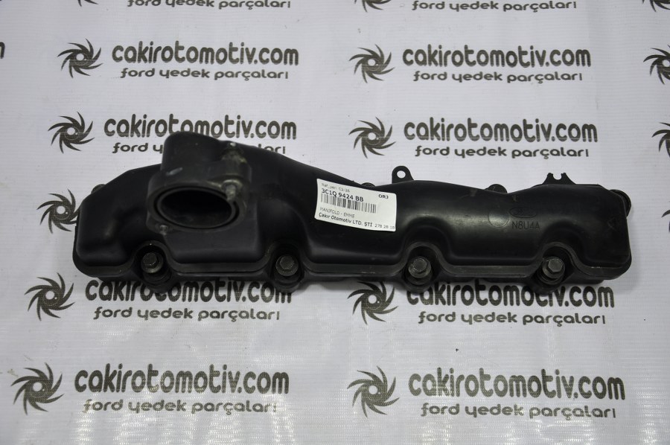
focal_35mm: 48
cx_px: 335
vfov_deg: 28.0
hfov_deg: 41.2
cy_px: 222
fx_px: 892
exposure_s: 1/50
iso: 250
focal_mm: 32
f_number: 4.5
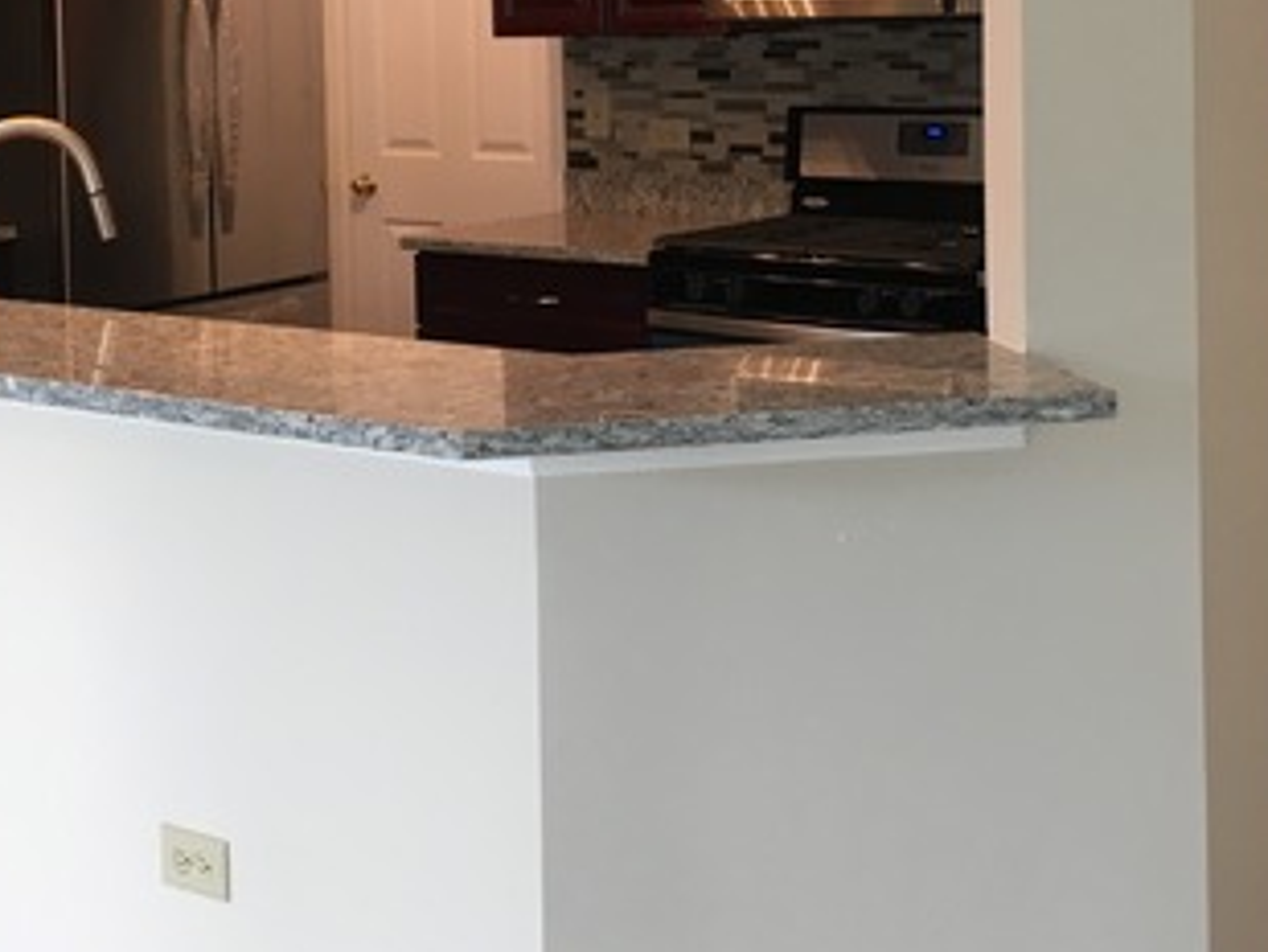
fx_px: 2199
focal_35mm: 60
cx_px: 599
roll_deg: +0.6
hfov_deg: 32.2
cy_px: 82
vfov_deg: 23.7
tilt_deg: -2.0
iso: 50
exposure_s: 1/30
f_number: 2.2
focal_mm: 4.15
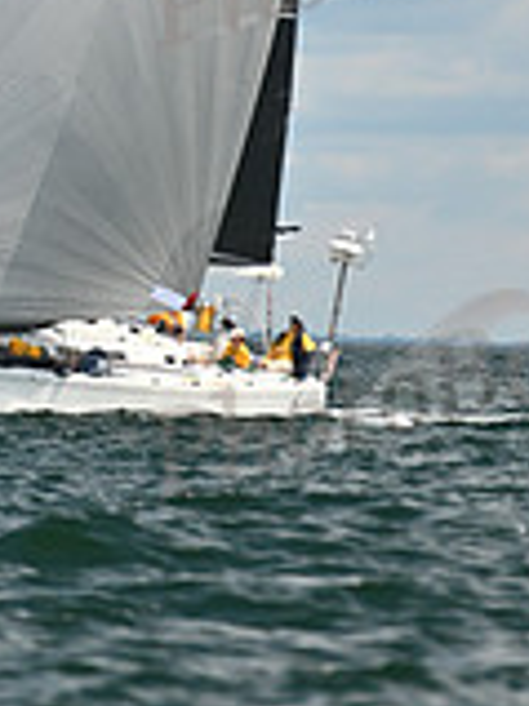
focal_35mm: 701
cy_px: -235
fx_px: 14303
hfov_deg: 2.1
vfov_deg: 2.8
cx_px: -78
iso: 250
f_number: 2.8
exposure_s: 1/2000
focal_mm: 200
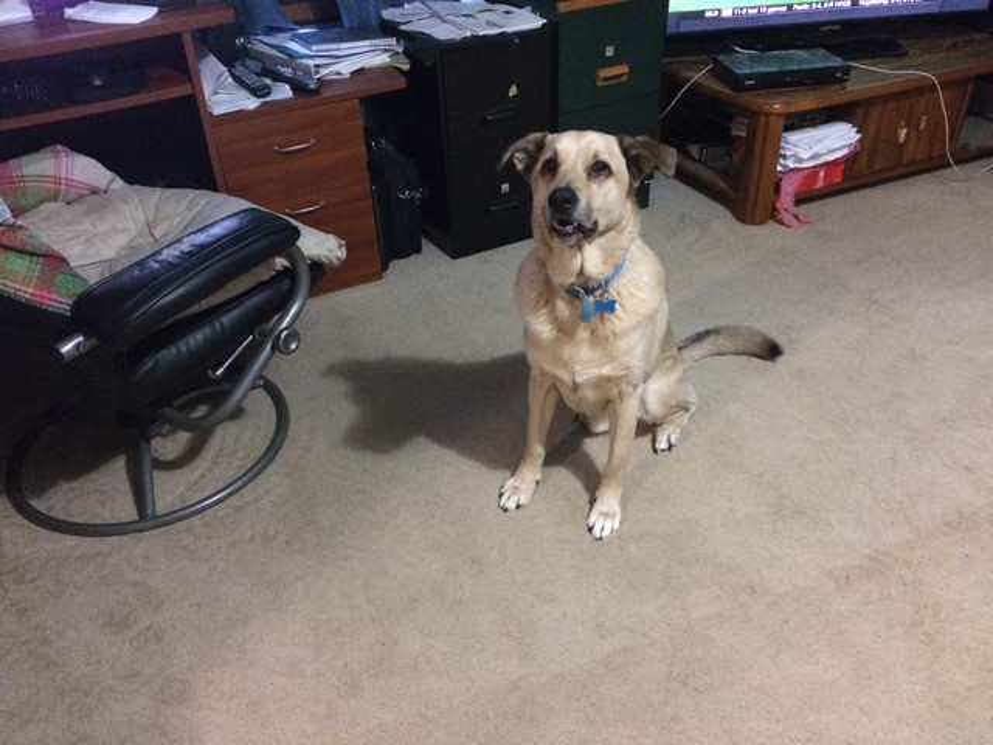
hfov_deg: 61.7
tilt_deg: -34.2
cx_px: 496
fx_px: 832
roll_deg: +2.2
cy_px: 372
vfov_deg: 48.2
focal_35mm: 29
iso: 640
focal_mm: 4.15
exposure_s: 1/15
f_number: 2.2
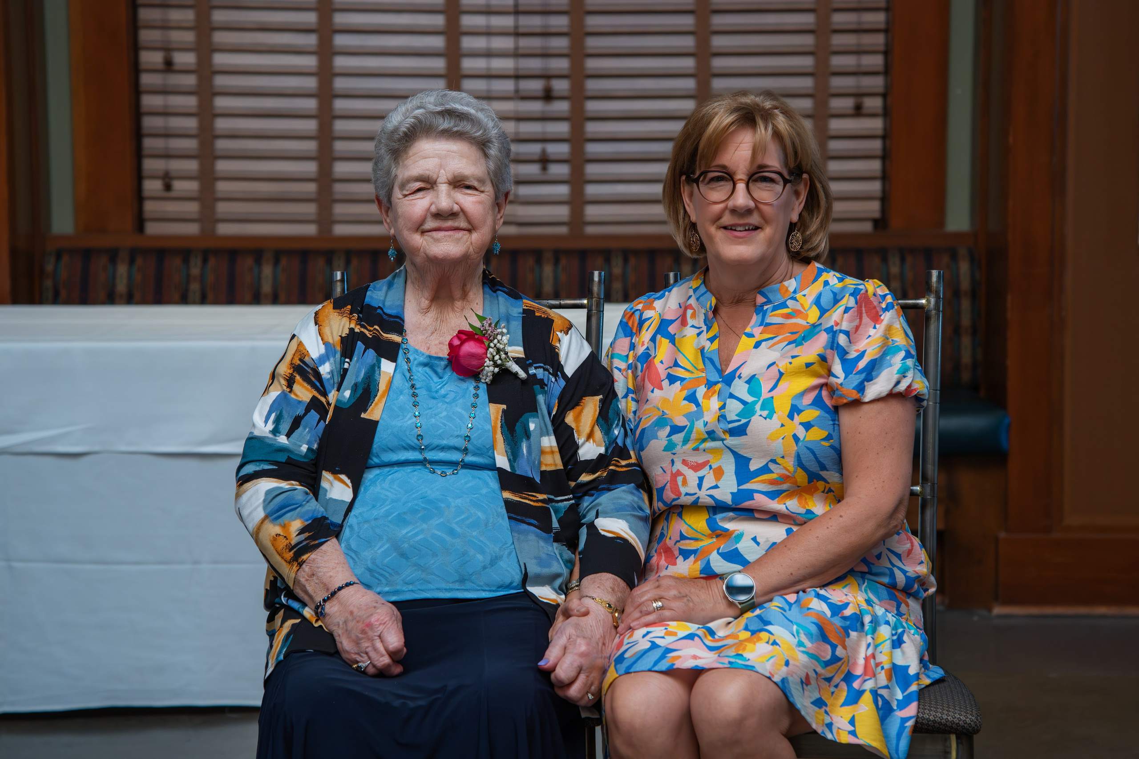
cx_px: 570
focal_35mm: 75
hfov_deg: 27.0
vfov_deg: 18.2
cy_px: 380
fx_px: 2373
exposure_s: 1/125
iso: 1000
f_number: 3.5
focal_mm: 75
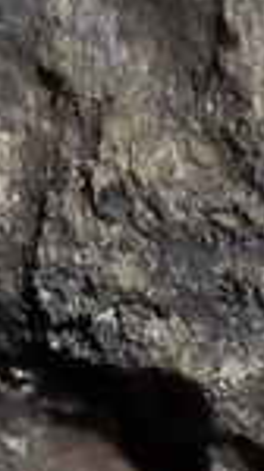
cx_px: 324
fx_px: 2785
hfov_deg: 5.4
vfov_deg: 9.3
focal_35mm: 223
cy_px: 794
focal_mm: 5.31
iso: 160
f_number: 1.7
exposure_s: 1/50
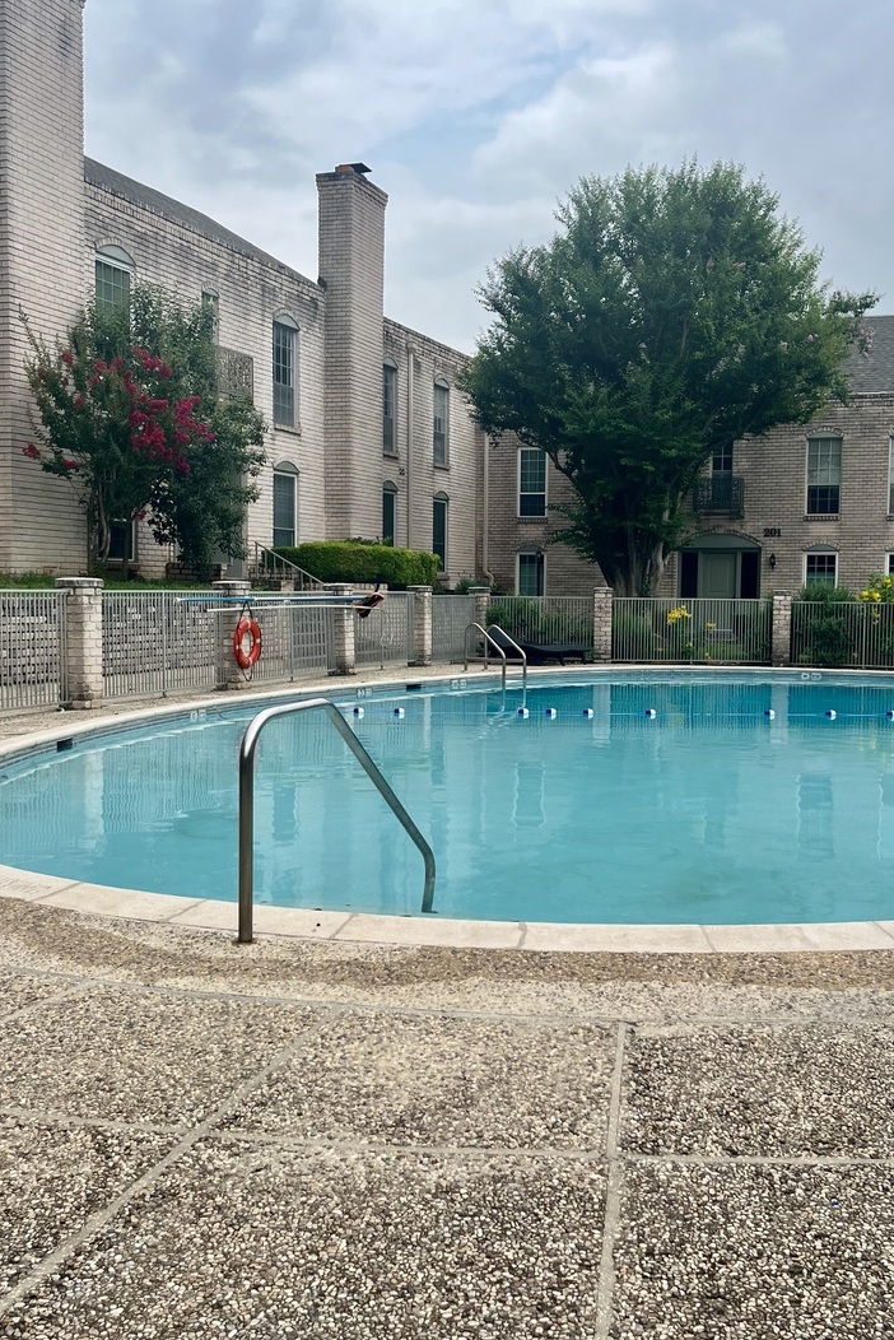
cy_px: 664
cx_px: 527
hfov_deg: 35.9
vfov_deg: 51.9
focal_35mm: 37
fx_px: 1377
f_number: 1.6
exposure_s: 1/3049
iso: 50
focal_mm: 5.1
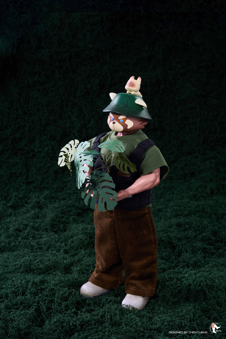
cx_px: 113
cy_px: 170
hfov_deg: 19.5
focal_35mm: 70
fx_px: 659
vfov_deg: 28.8
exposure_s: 1/125
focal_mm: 70
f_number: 16
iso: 100
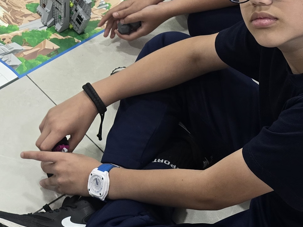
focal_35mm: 95
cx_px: 15
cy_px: -75
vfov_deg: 14.8
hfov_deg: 20.1
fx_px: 832
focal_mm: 6.3
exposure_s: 1/60.5
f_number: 1.7
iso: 160
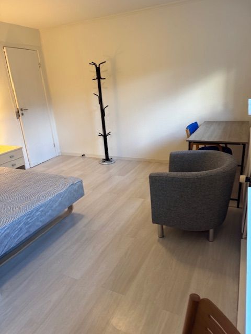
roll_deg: +5.2
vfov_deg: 71.6
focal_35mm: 24
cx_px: 126
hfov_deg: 56.8
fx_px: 232
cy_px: 167
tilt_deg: -18.9
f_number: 1.78
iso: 125
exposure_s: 1/50
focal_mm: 6.76
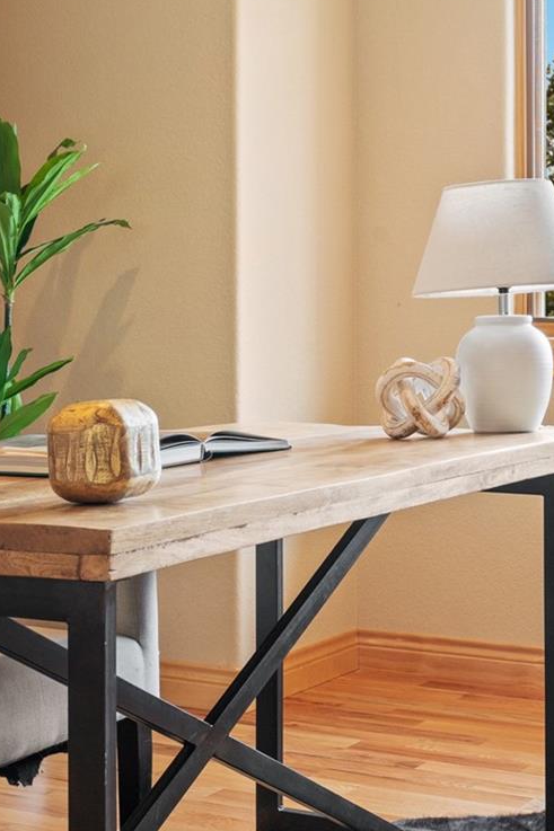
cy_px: 295
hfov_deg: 17.9
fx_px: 1755
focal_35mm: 76
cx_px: 369
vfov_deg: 26.5
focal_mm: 35
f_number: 10
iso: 160
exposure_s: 1/10
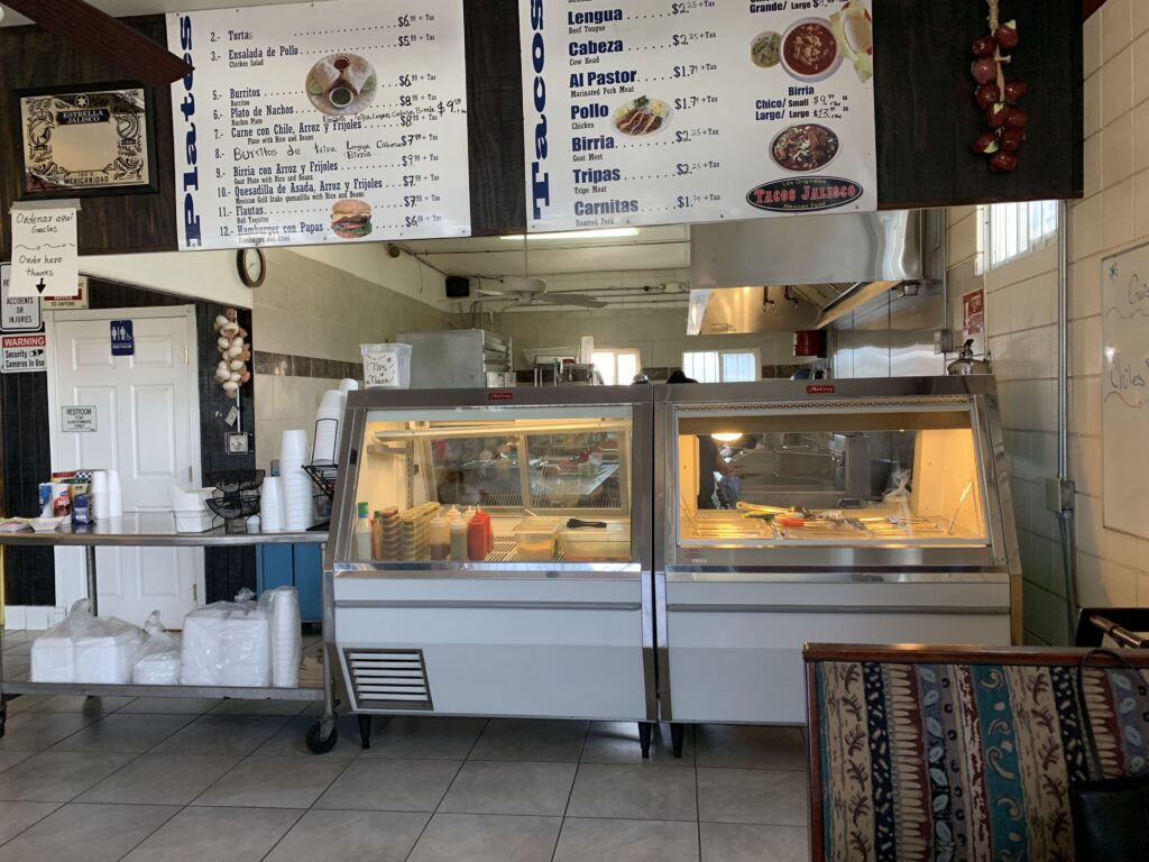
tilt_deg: -1.7
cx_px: 574
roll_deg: +0.7
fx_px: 863
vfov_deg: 53.1
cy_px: 431
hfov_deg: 67.3
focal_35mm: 26
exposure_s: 1/60
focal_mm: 4.25
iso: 100
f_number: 1.8
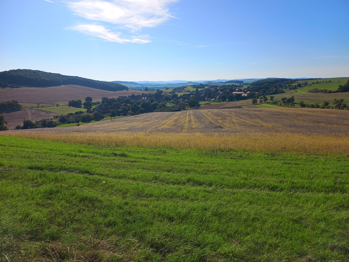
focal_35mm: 24
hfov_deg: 71.6
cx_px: 174
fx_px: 242
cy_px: 131
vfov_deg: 56.8
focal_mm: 5.89
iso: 106
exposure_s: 1/4464
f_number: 1.4
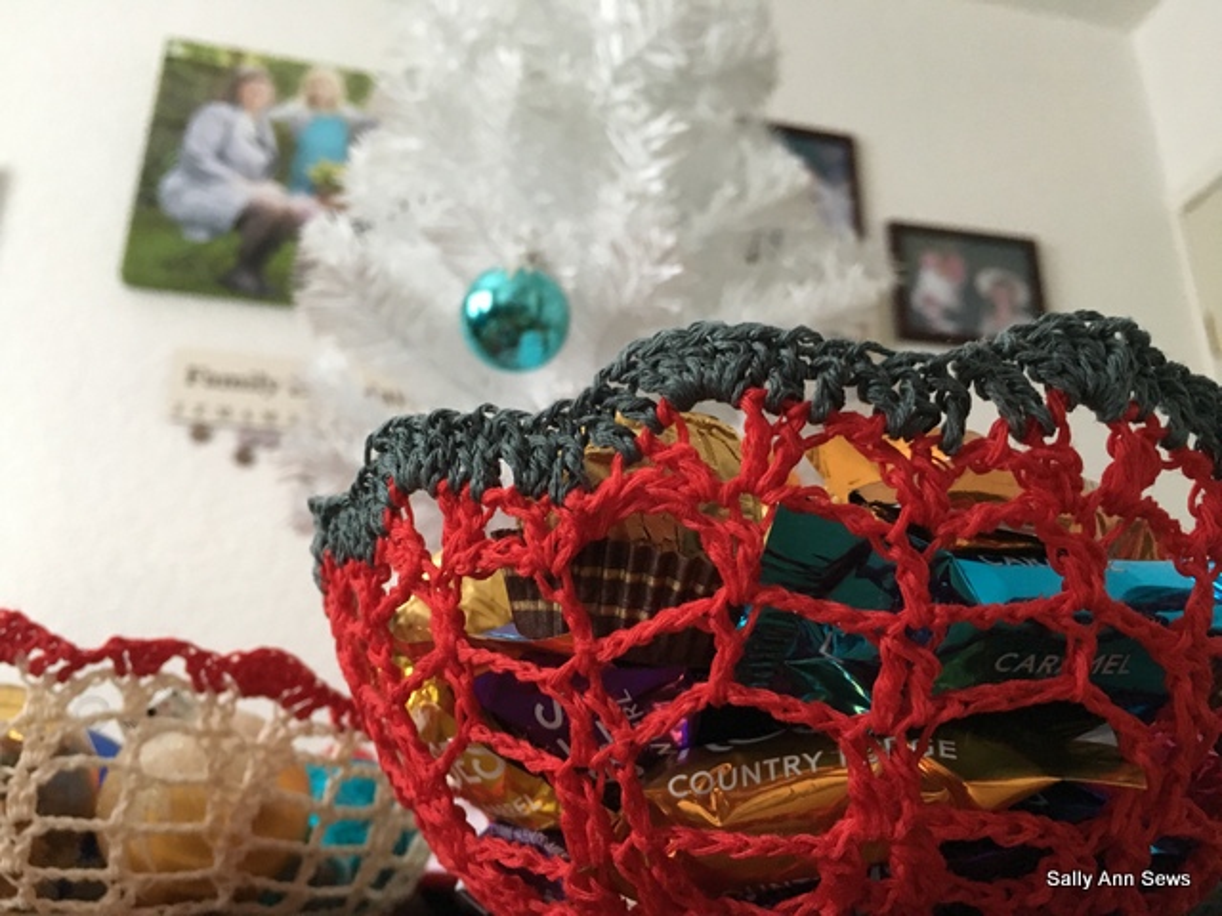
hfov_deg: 61.7
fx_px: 1024
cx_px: 611
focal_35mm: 29
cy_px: 458
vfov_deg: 48.2
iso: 200
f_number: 2.2
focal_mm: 4.15
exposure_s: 1/25
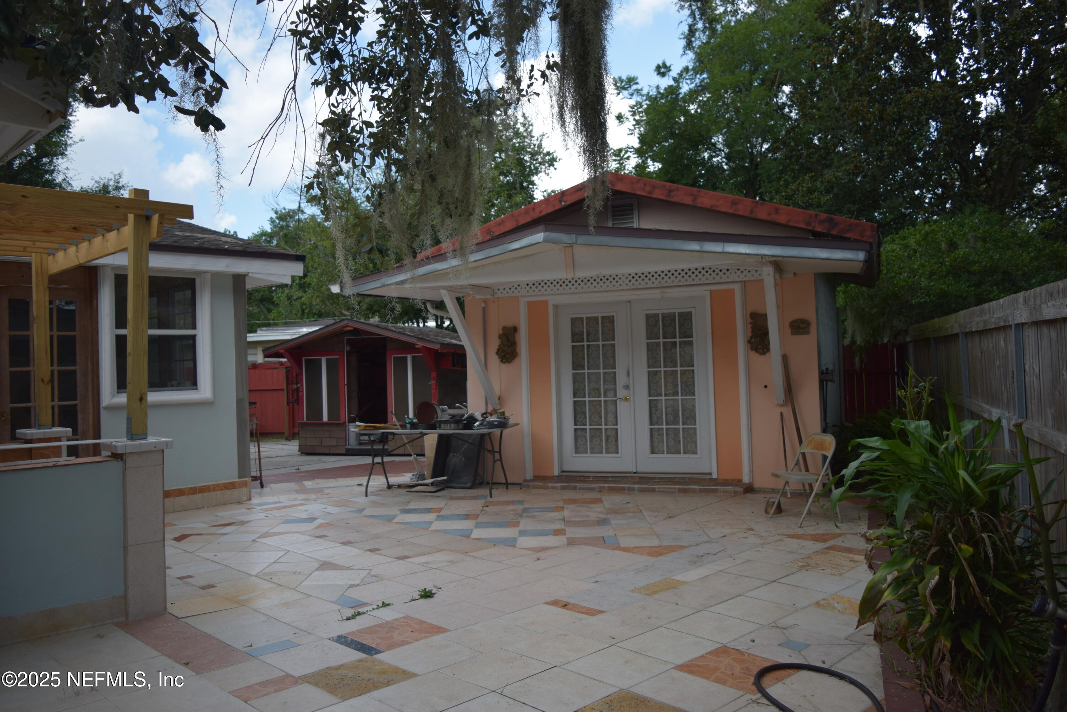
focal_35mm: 27
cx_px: 534
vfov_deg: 47.9
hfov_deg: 67.4
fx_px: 800
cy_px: 356
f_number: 3.5
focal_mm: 18
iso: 200
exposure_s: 1/1250
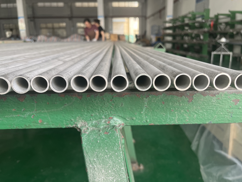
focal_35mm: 27
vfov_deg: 51.4
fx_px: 189
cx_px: 125
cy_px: 90
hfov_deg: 65.3
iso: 64
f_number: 1.6
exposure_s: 1/121
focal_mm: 5.1
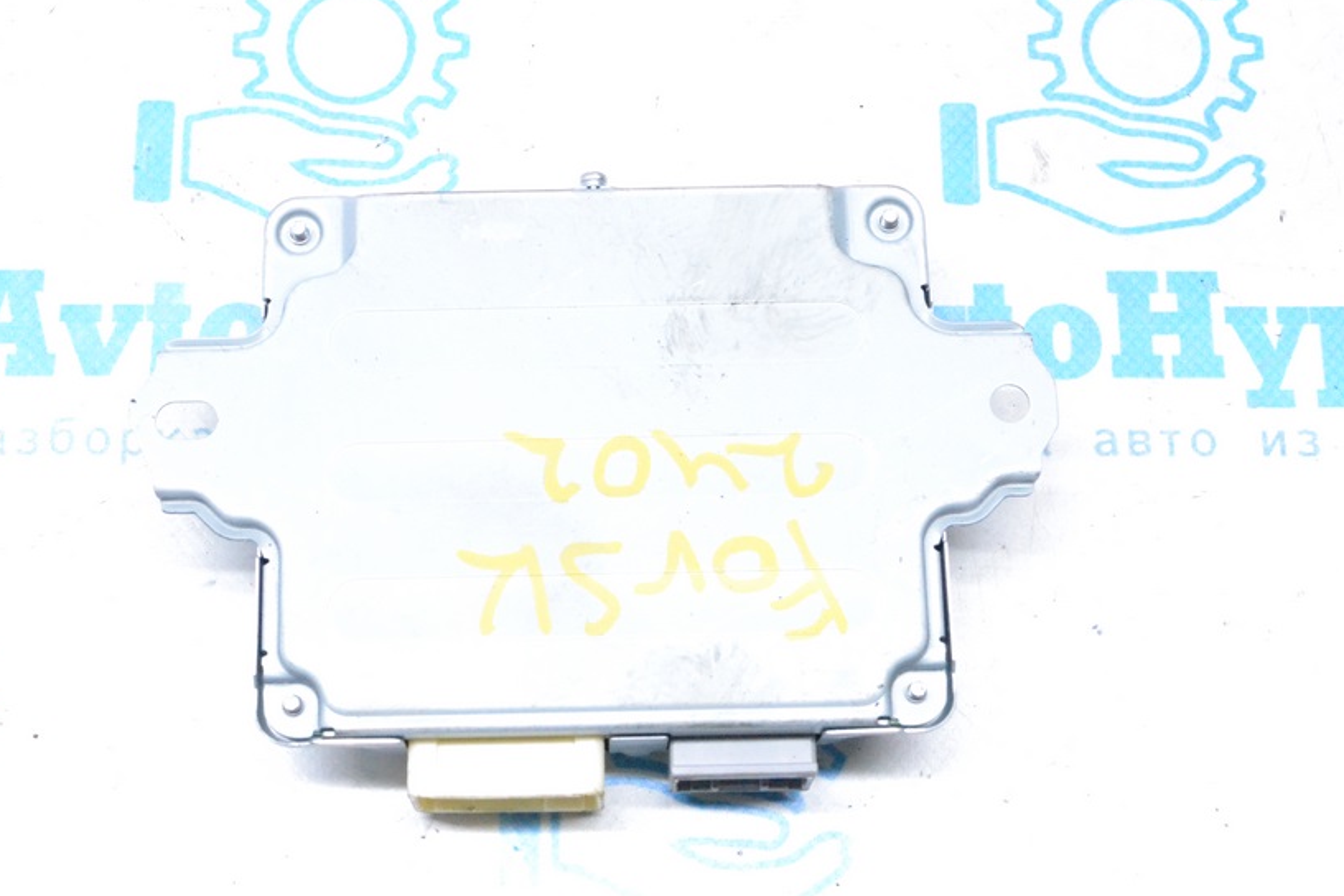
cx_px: 585
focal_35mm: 64
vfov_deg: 21.2
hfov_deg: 31.4
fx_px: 2389
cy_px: 460
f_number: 9
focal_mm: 34
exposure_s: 1/160
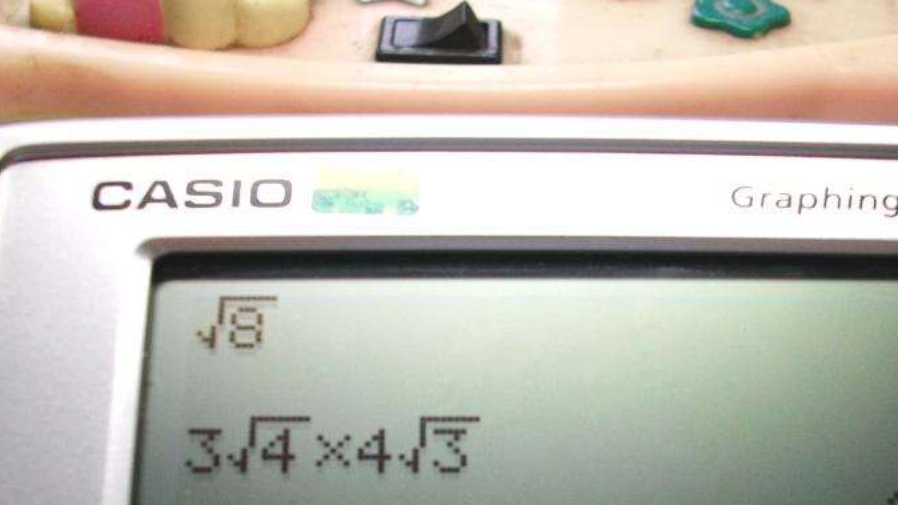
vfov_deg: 22.2
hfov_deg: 38.9
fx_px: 1262
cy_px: 438
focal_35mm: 53
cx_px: 569
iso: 80
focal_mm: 5.7
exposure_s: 1/61.4
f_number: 2.9
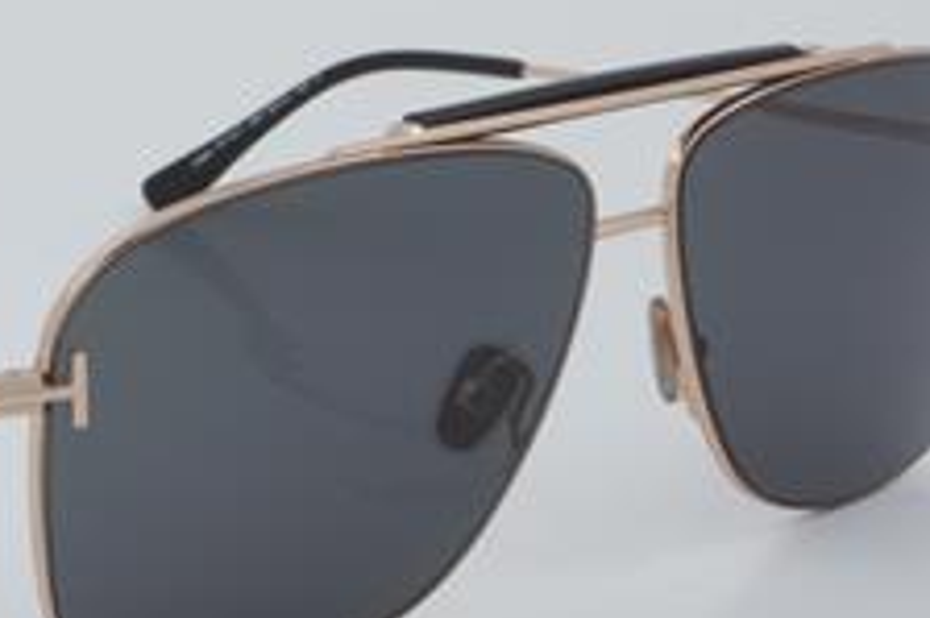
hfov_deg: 15.2
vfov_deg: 10.2
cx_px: 237
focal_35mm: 134
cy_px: 332
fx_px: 3459
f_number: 32
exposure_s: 1/3
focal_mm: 50
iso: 100
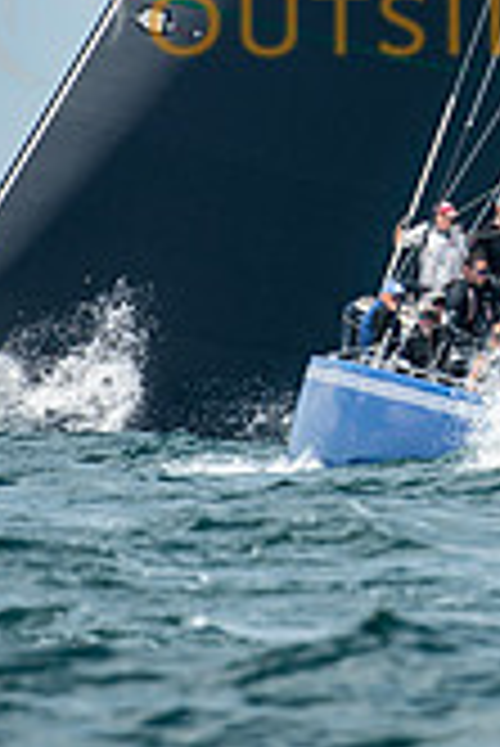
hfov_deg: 0.8
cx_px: 649
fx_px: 33823
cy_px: 4
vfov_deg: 1.3
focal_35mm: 1627
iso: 400
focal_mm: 400
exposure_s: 1/1600
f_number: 5.6
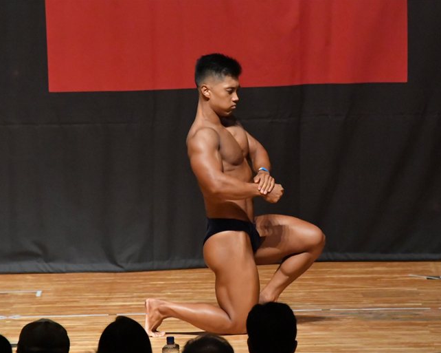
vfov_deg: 4.0
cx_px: 217
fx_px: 5101
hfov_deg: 5.0
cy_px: 177
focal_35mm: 391
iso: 12800
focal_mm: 230
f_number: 5.6
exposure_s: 1/400
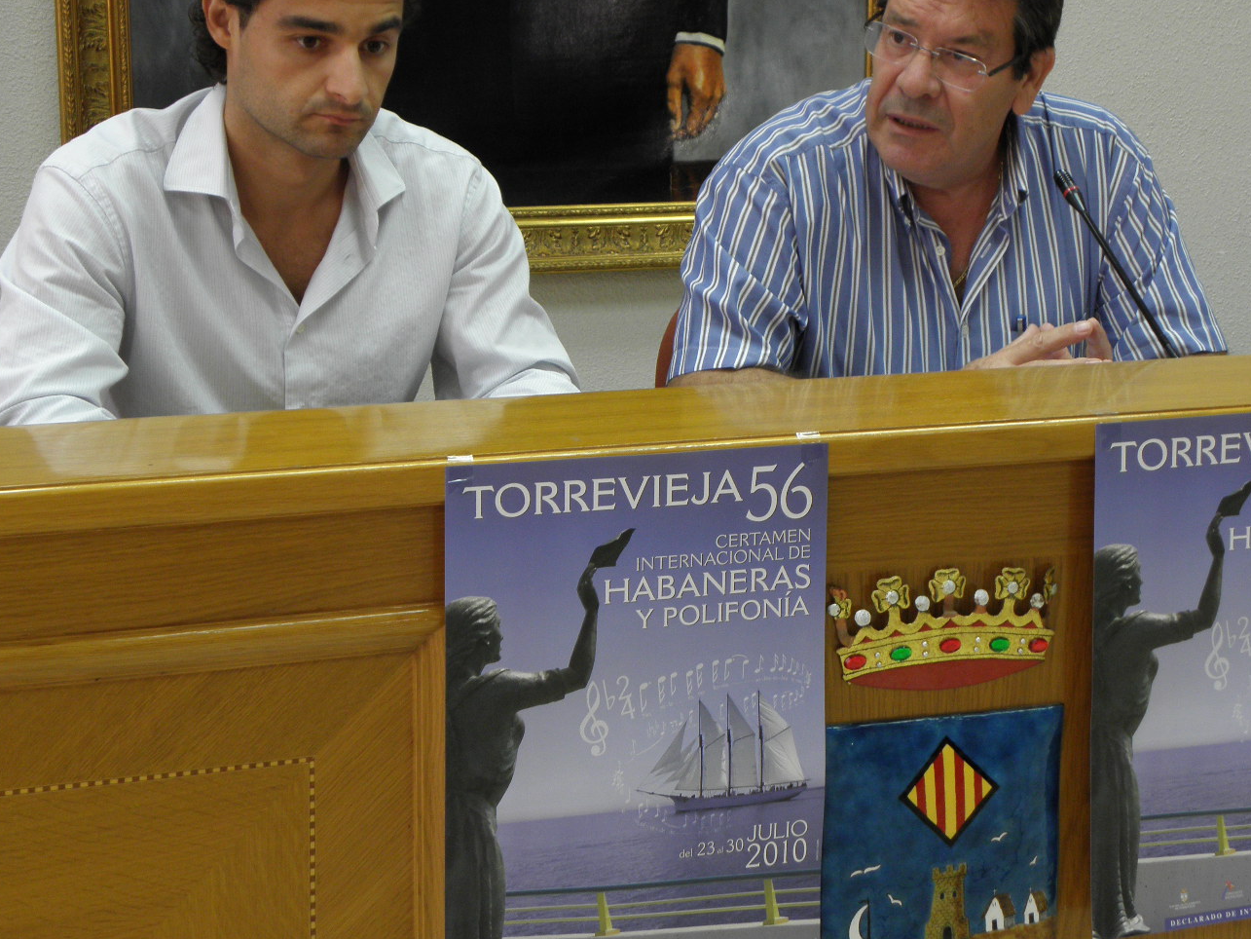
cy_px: 363
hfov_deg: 29.4
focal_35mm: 66
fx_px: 2385
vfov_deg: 22.2
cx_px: 624
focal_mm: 9.57
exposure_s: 1/25
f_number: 3.5
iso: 125
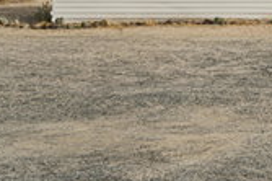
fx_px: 626
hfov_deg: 21.7
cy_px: -22
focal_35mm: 83
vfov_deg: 15.9
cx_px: 370
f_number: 8
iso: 100
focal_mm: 18
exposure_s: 1/30
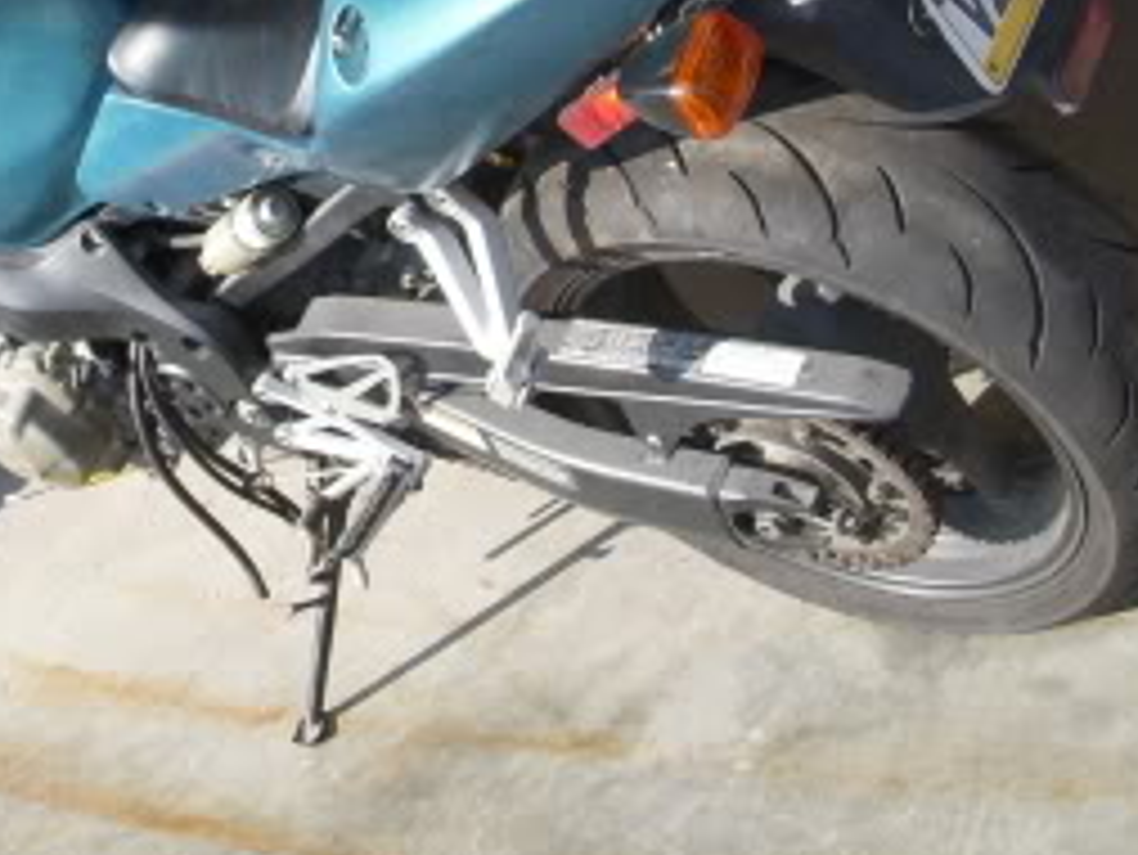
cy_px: 88
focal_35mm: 73
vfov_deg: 19.8
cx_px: 274
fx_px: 2401
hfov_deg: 26.3
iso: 100
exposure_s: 1/400
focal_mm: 6.3
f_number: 3.3
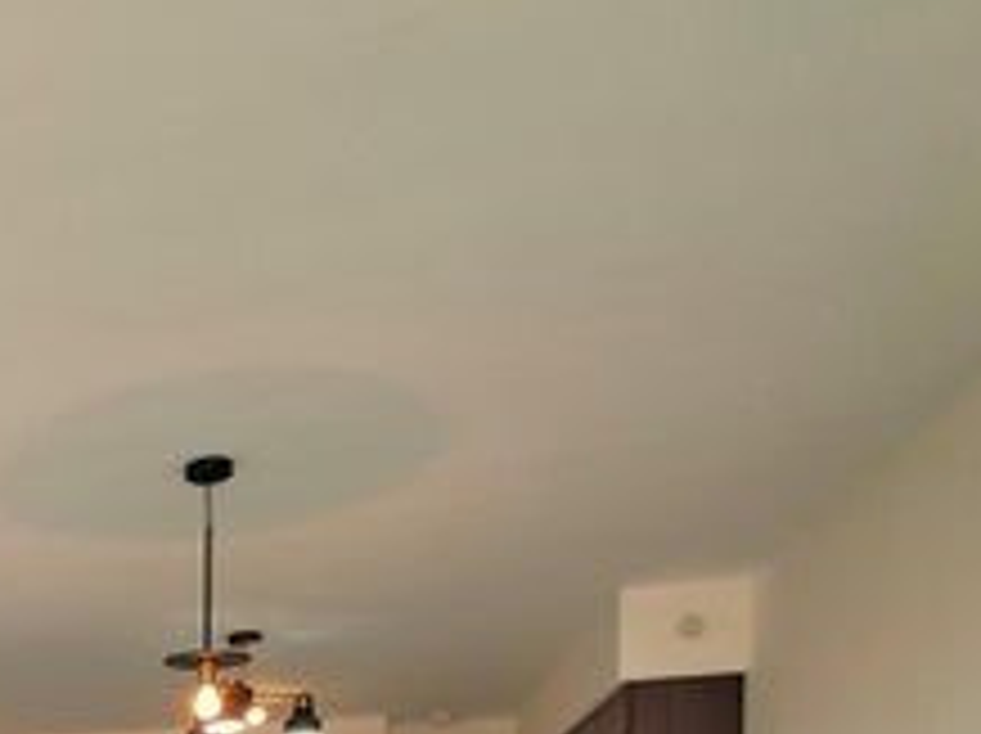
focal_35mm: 47
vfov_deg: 25.7
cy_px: 991
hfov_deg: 33.1
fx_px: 1330
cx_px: -198
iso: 40
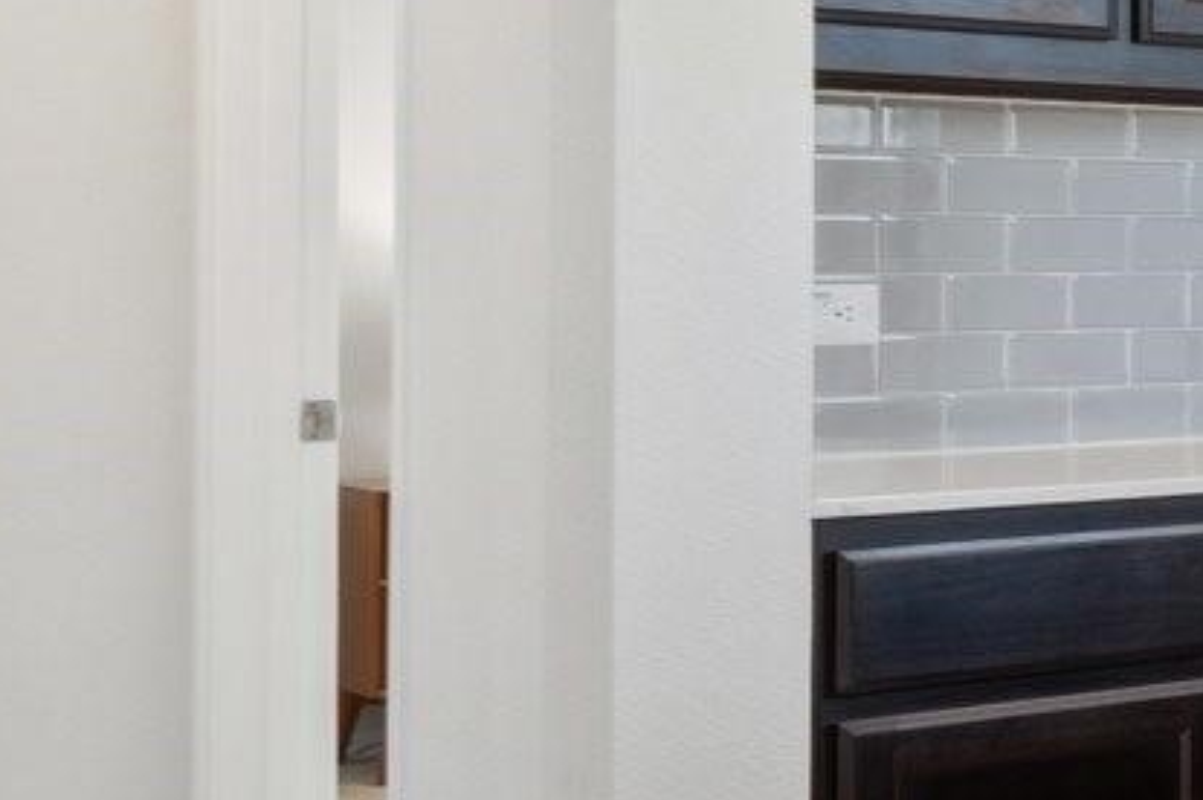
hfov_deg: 16.4
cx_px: 2655
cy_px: 259
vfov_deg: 17.2
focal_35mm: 79
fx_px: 2638
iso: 320
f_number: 9.5
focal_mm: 16
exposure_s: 1
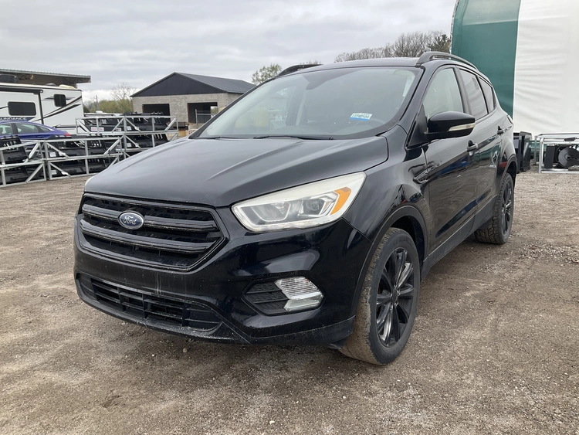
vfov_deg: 48.3
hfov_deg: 61.6
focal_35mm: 29
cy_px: 218
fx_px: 485
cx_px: 290
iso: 25
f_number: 1.8
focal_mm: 3
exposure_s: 1/465
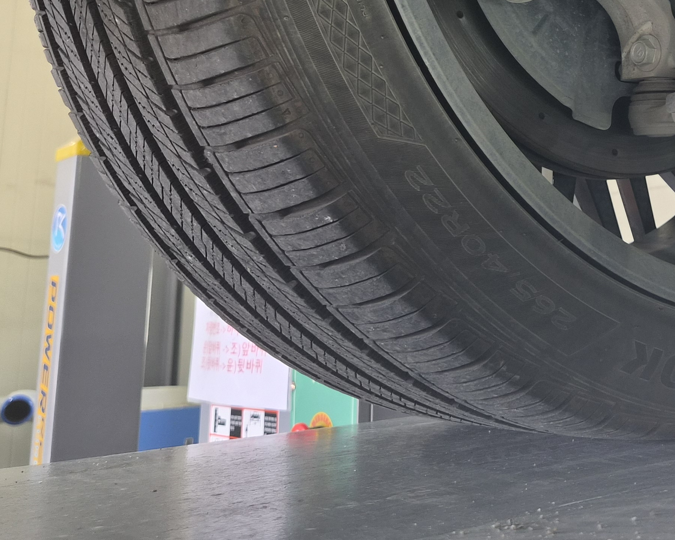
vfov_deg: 29.3
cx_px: 625
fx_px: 999
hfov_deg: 34.9
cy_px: 75
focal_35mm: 50
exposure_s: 1/120
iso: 100
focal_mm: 5.4
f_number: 1.8
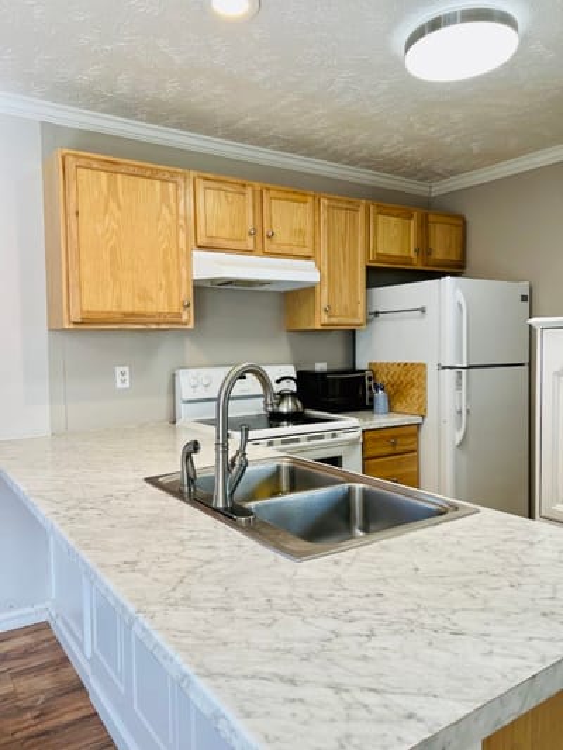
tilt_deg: -1.8
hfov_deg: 53.1
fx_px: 564
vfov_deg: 67.3
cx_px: 282
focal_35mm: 26
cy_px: 375
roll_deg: +1.2
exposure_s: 1/120
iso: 100
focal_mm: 5.7
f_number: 1.5
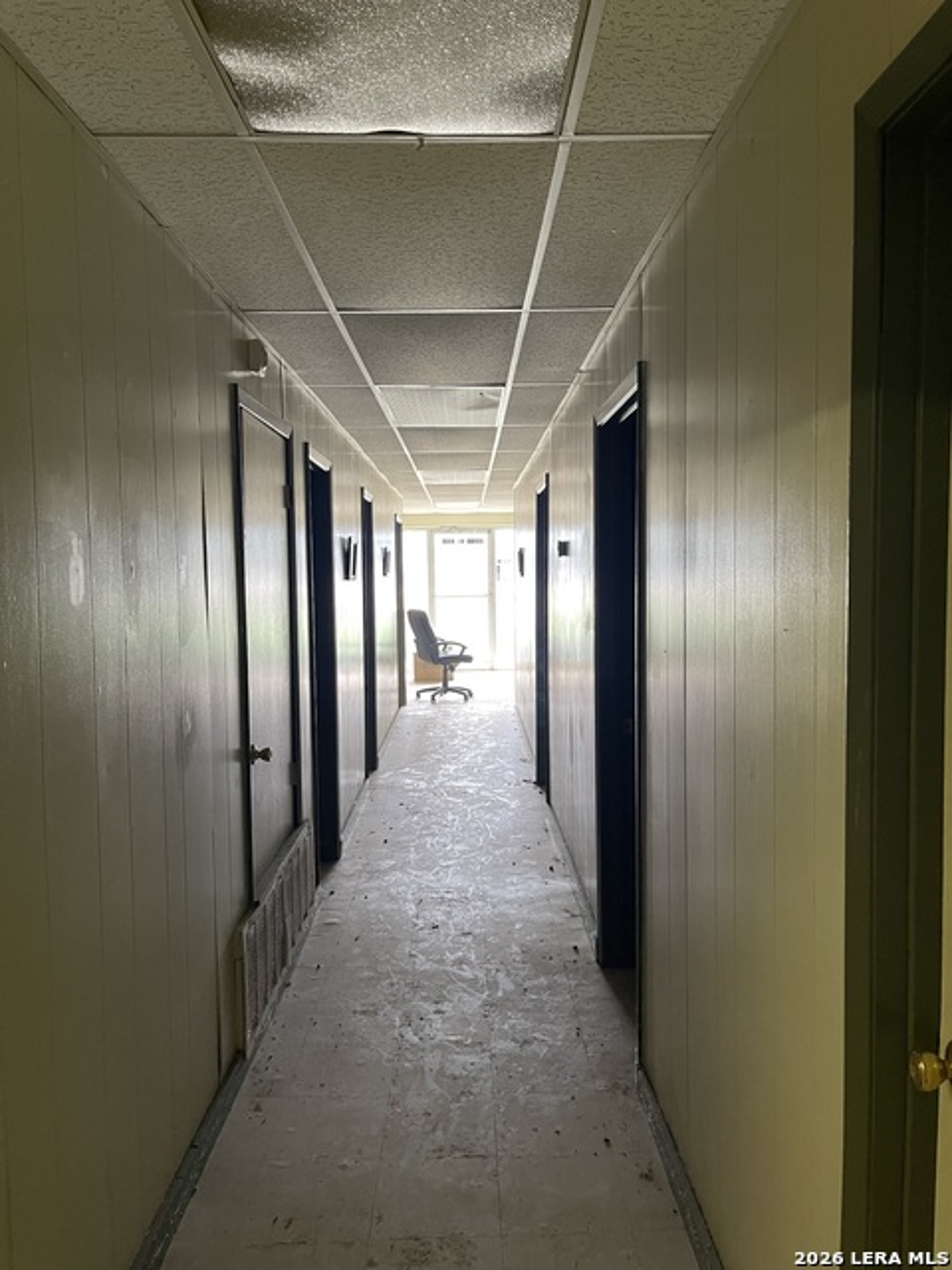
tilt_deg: -2.2
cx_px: 476
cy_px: 635
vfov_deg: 69.4
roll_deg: +0.4
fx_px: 917
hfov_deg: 54.9
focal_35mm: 25
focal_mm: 5.1
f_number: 1.6
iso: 250
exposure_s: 1/60
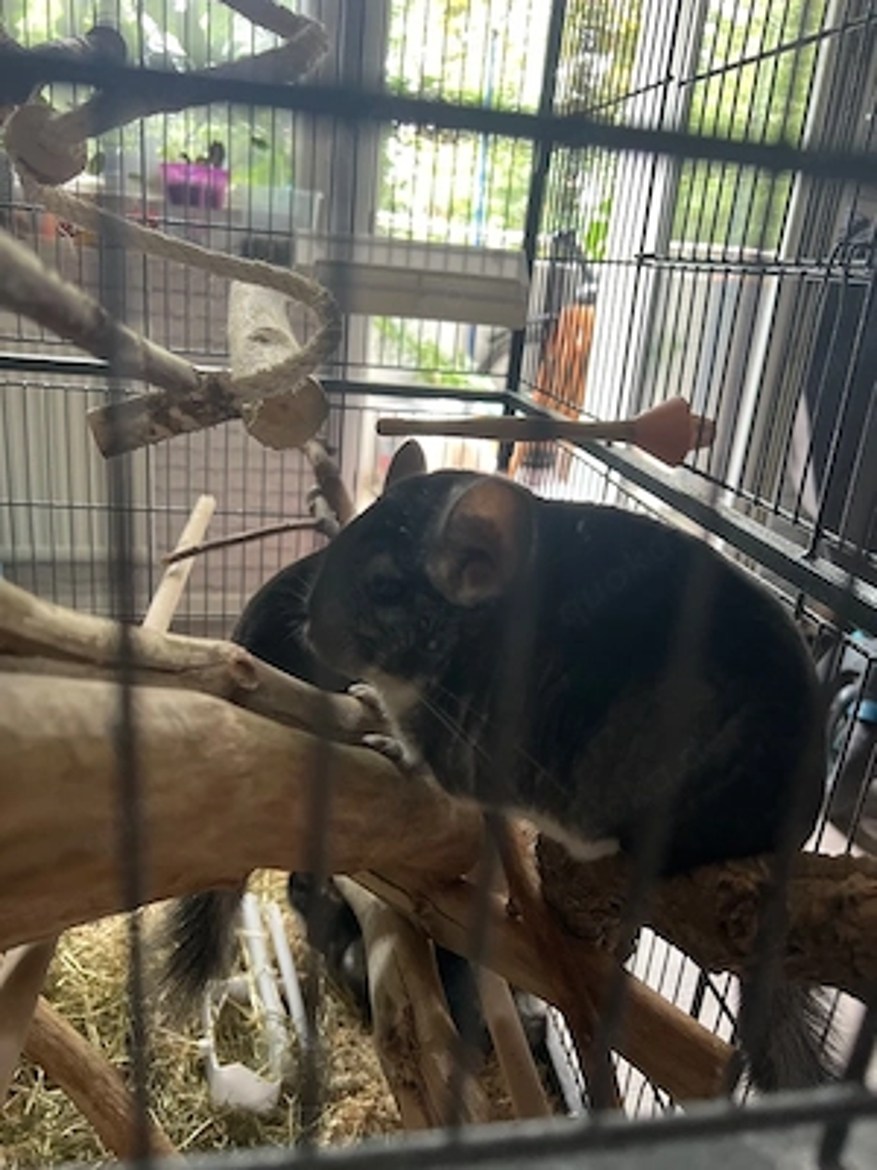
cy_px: 585
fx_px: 878
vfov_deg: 67.3
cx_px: 438
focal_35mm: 26
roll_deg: -5.8
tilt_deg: -18.5
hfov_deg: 53.1
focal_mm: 5.7
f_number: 1.5
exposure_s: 1/60
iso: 250
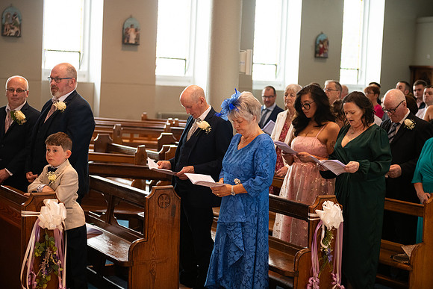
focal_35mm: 70
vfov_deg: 19.5
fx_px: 842
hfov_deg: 28.8
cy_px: 144
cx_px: 216
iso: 800
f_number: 3.5
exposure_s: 1/160
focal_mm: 70
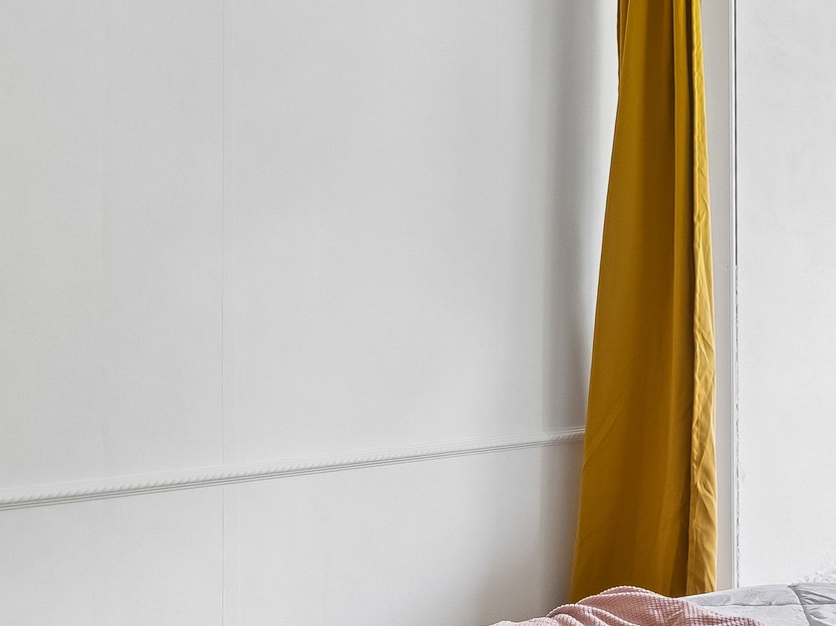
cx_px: 542
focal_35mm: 57
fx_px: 1370
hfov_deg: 33.7
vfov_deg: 25.8
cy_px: 313
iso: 200
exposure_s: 1/10
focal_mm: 11
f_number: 8
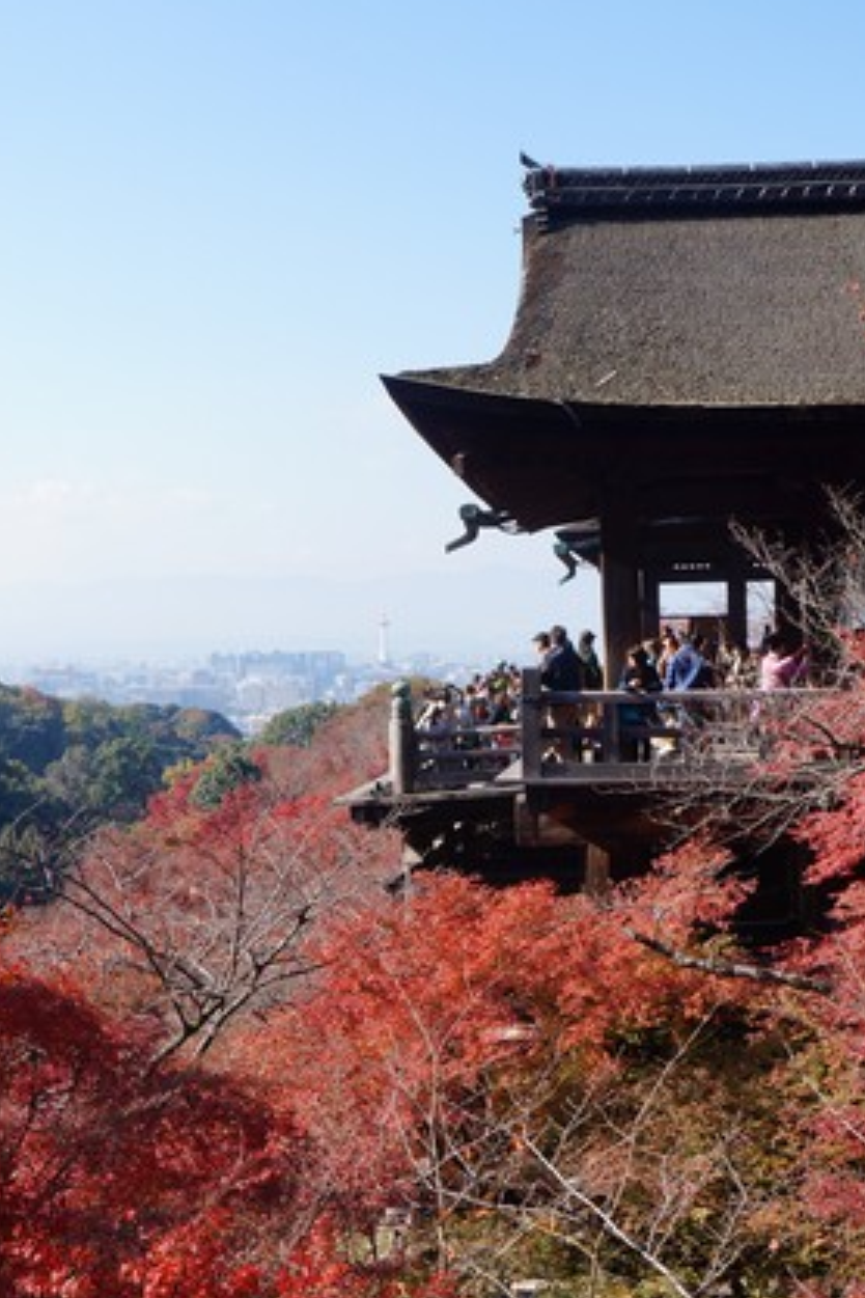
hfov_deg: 28.2
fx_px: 1724
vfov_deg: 41.2
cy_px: 630
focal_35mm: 48
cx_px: 454
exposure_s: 1/160
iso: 200
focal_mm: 19
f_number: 13
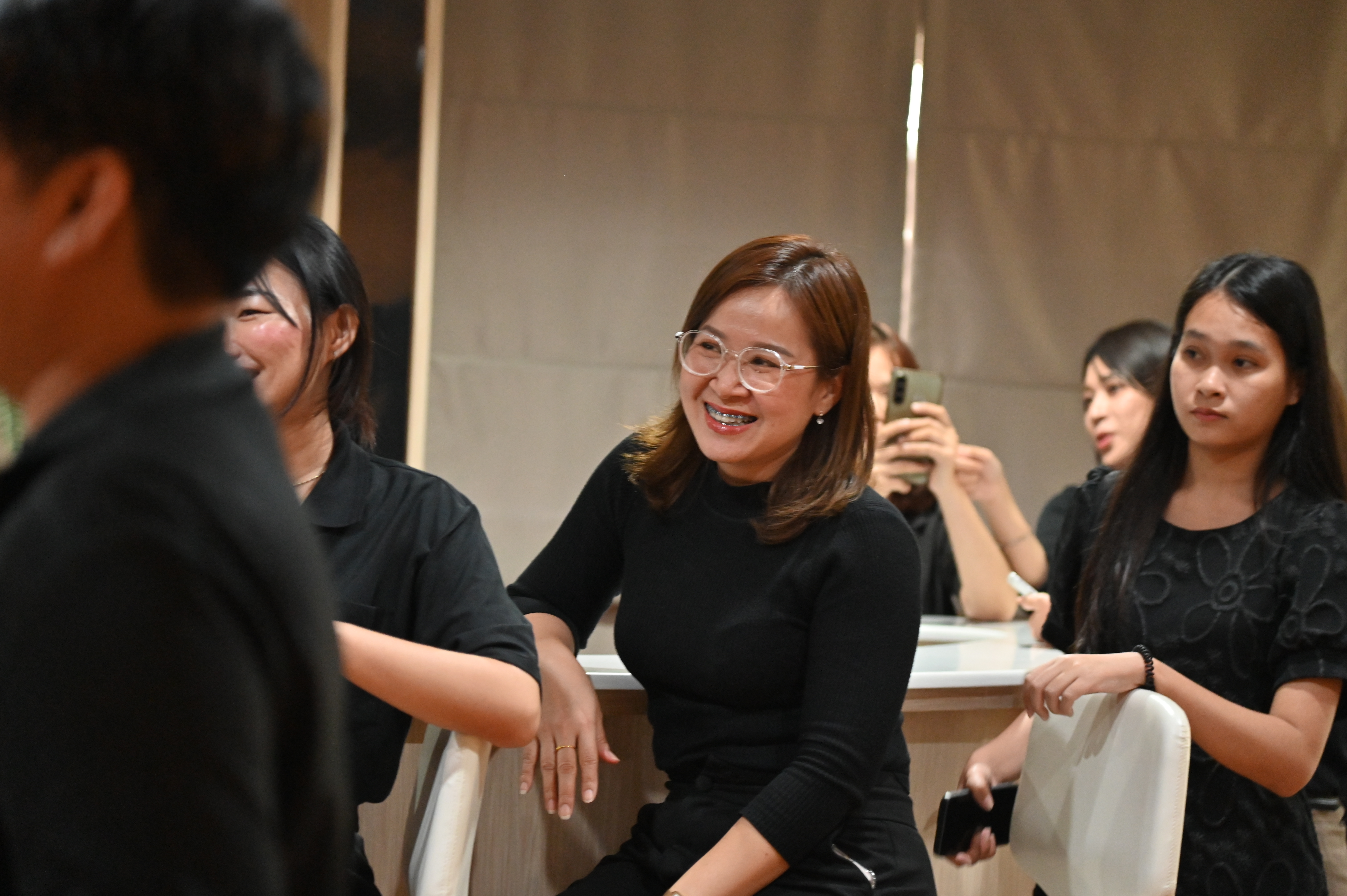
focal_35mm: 120
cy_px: 448
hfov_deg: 17.1
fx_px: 4487
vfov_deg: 11.4
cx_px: 674
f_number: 4
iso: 6400
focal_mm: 120
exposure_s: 1/160
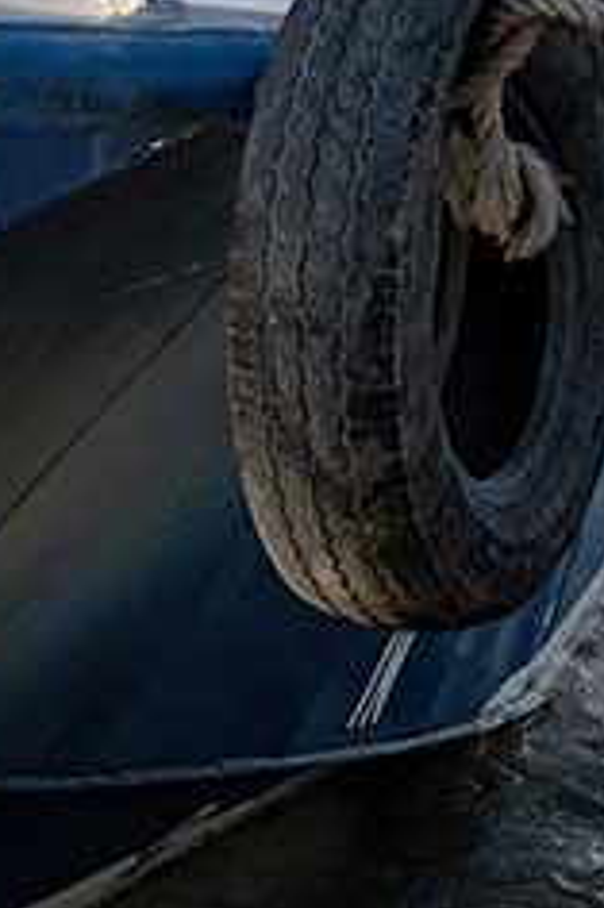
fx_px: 9375
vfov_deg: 5.4
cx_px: -608
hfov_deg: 3.7
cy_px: -1154
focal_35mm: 372
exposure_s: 1/640
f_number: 9
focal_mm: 61
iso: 560
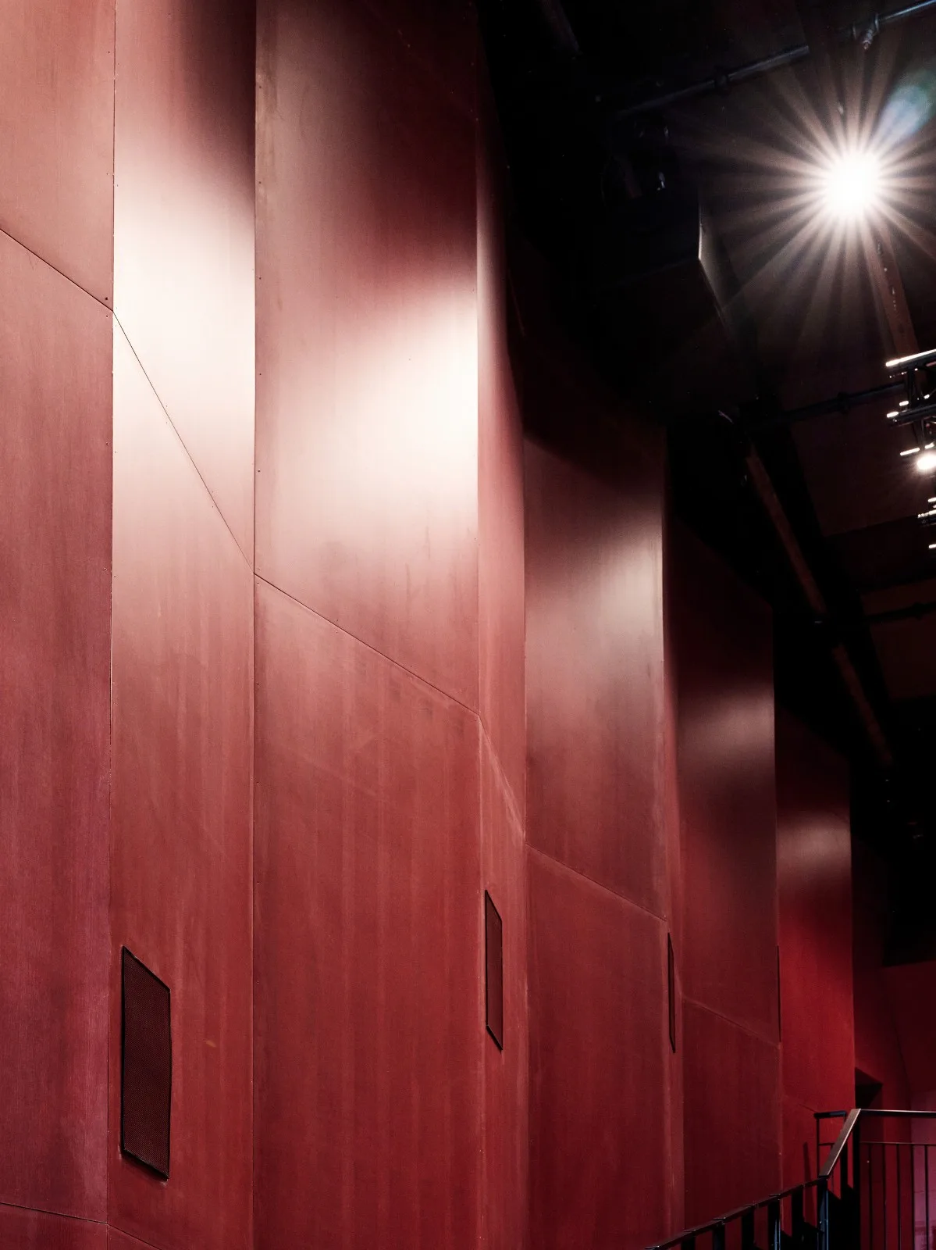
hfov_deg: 32.9
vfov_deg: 43.0
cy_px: 625
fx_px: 1587
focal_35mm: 44
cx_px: 468
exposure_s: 1/2
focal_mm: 55
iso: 800
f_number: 8
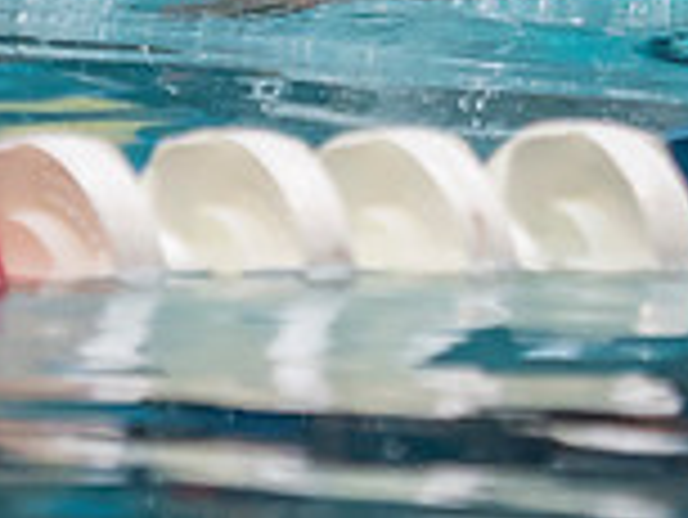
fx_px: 28822
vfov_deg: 1.0
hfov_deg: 1.4
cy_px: -348
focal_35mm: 1449
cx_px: 319
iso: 1250
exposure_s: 1/1000
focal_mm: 130
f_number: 2.8
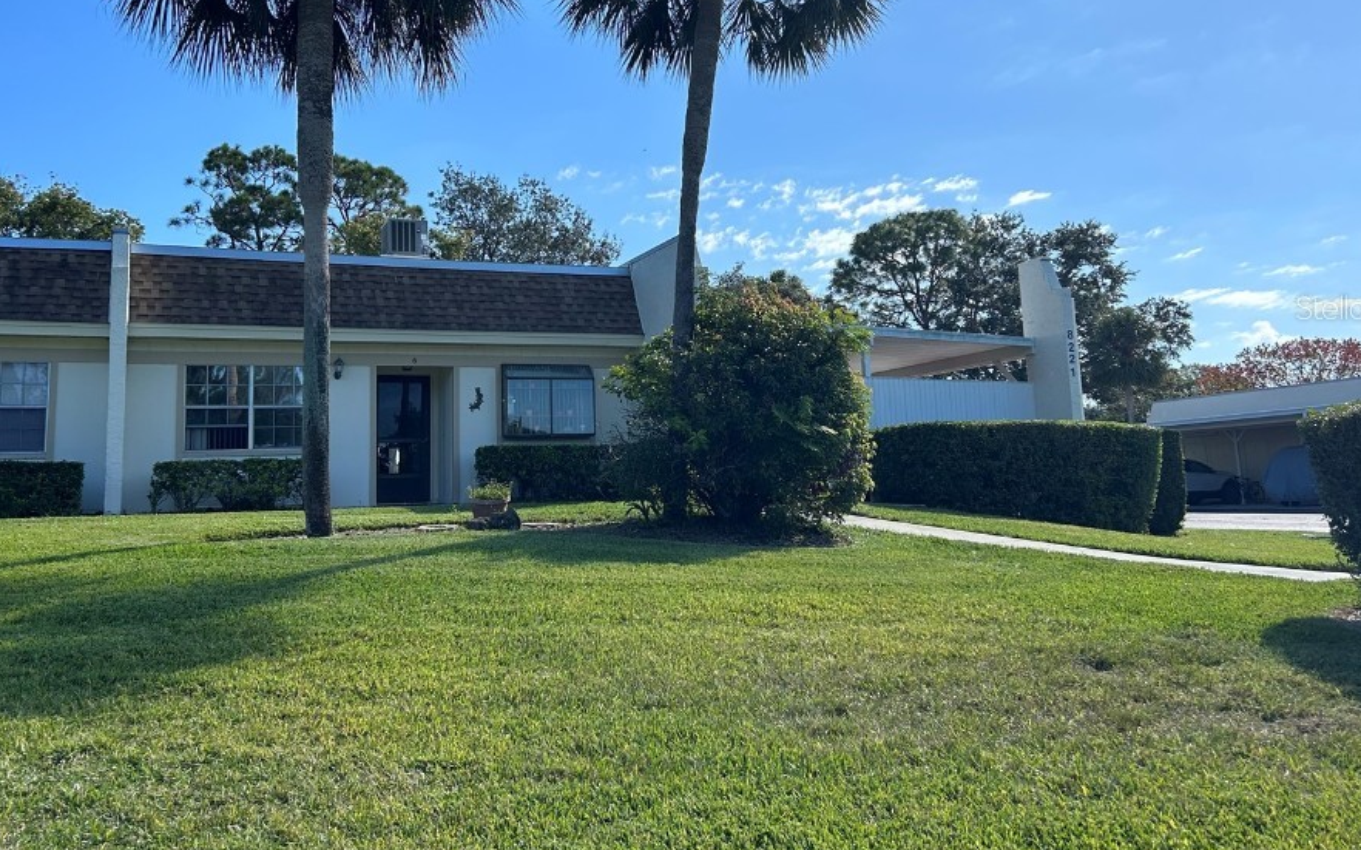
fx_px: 1187
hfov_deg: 59.6
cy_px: 307
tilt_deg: +9.0
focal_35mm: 32
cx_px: 651
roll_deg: +3.0
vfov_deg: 39.1
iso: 50
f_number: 1.5
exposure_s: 1/4831
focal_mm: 5.7
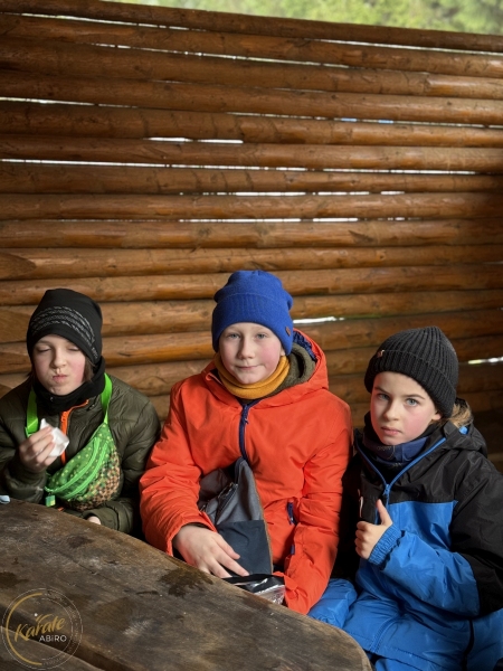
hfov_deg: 30.3
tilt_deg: -13.4
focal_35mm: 48
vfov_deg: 39.7
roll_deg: -2.7
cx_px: 252
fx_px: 930
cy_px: 336
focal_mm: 6.86
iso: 125
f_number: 1.78
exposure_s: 1/60
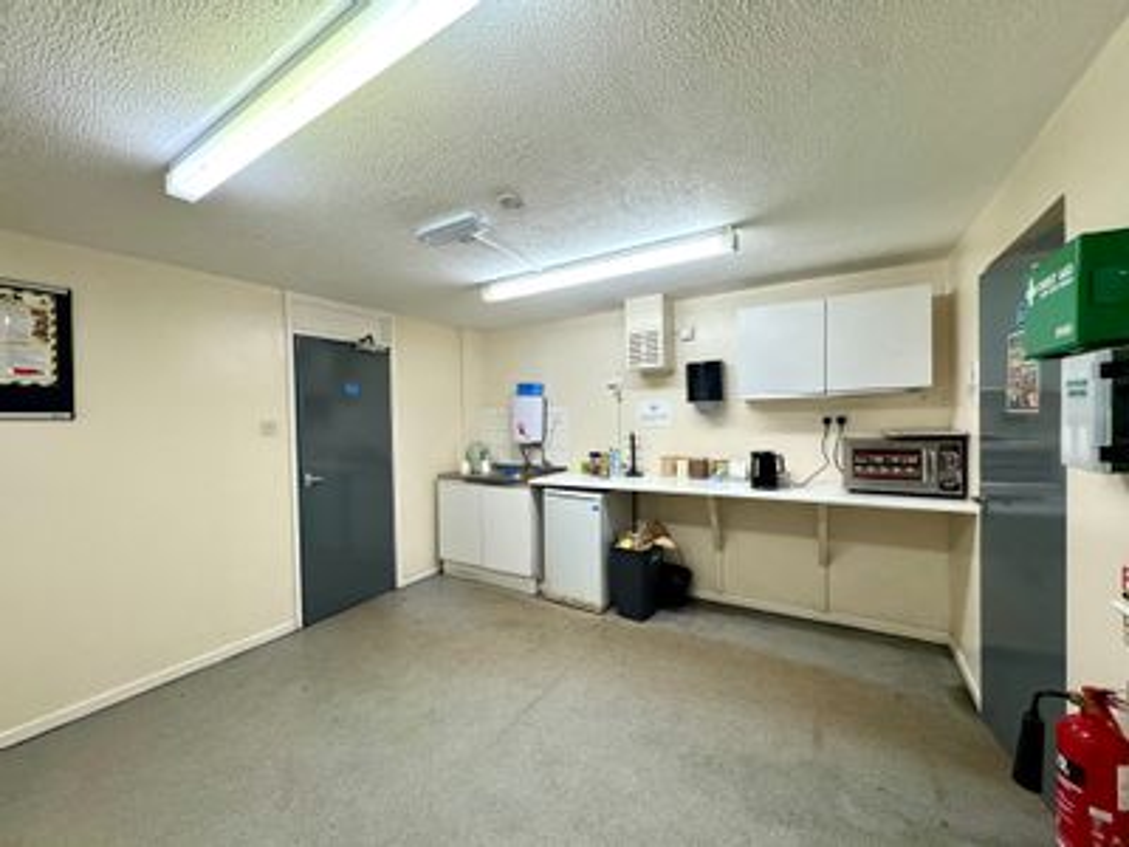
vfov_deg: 85.7
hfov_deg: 102.1
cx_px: 564
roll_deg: +1.6
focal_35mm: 14
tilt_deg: -0.8
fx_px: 457
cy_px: 424
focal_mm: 2.22
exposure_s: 1/100
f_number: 2.2
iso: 320
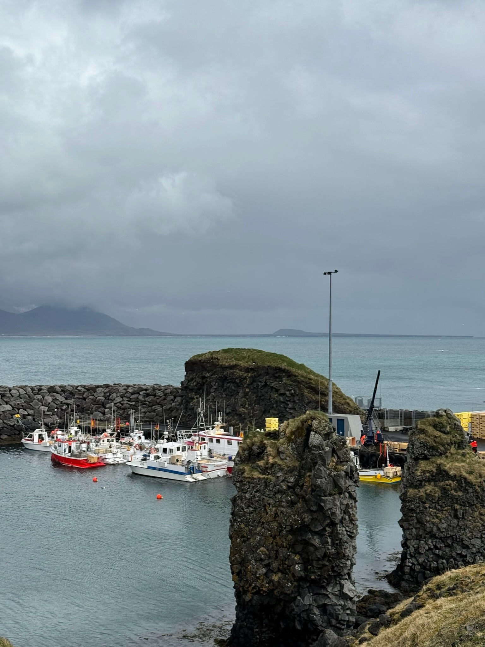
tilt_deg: +0.4
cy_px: 324
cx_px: 242
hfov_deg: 30.3
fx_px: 897
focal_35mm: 48
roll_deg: -1.8
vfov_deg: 39.7
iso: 64
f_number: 1.78
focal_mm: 6.76
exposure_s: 1/8772
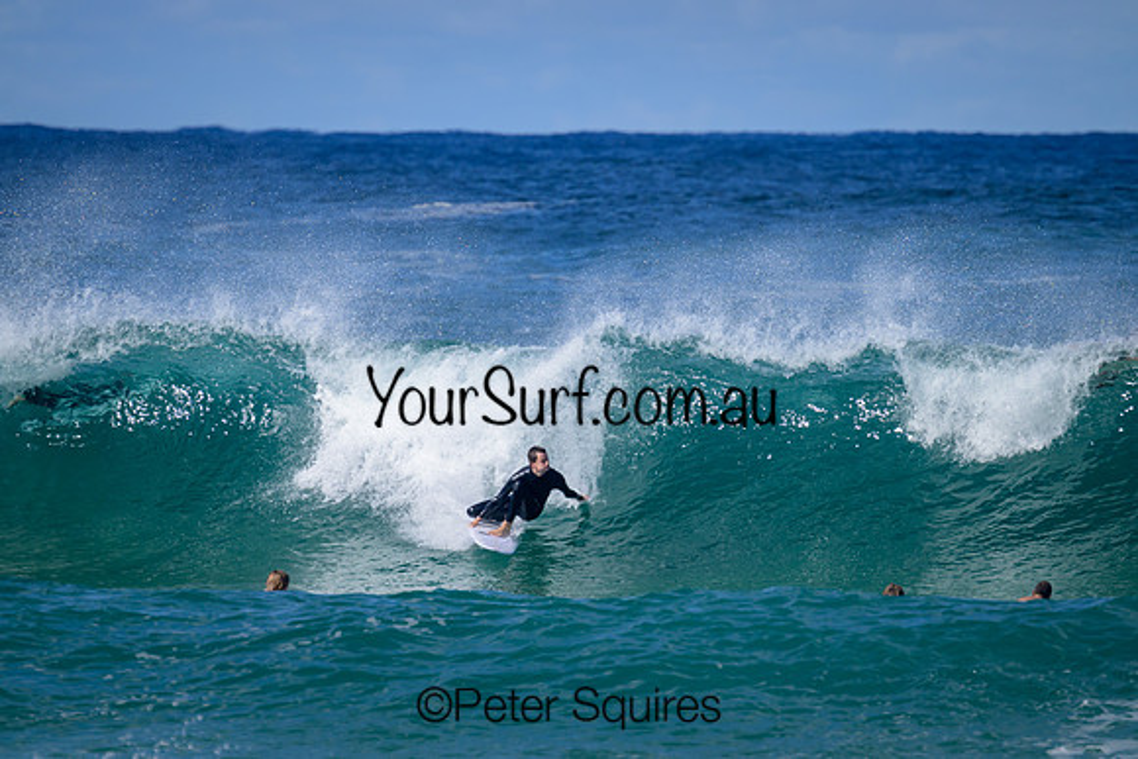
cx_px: 569
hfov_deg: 3.1
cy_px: 380
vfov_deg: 2.1
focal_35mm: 660
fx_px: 20867
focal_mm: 660
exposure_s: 1/2000
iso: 800
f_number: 11
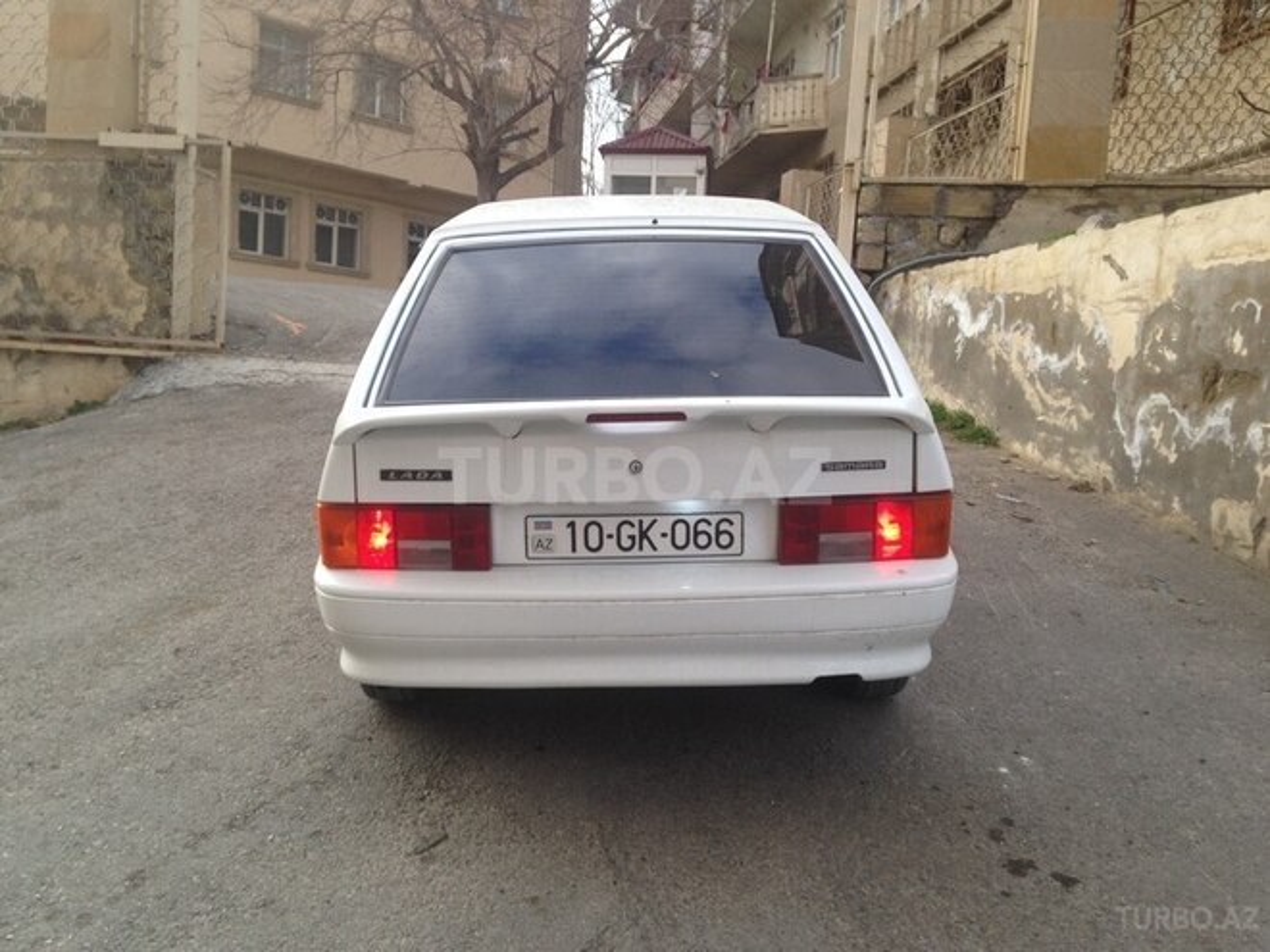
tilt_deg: -5.0
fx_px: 1211
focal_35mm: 33
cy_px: 476
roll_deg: -3.0
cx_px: 635
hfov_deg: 55.4
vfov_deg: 42.9
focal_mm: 4.12
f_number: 2.4
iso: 50
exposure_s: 1/162
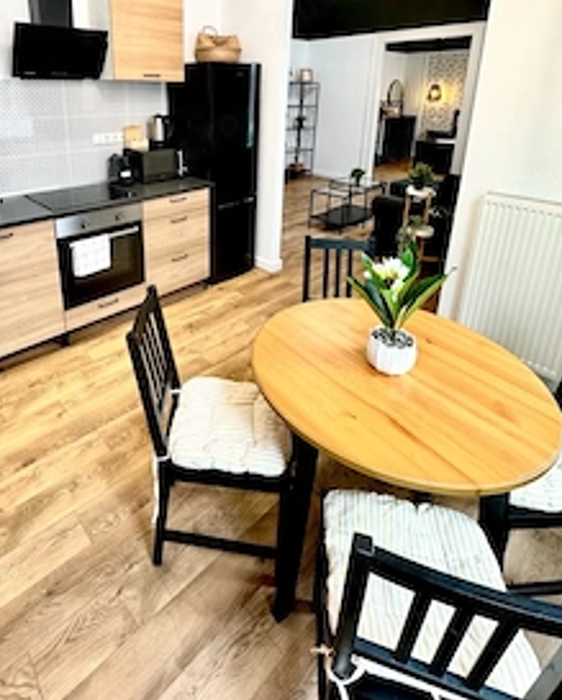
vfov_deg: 76.3
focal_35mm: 20
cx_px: 208
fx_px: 415
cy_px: 205
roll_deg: +0.4
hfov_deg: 67.1
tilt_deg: -15.3
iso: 250
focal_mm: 2.22
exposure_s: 1/100
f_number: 2.2
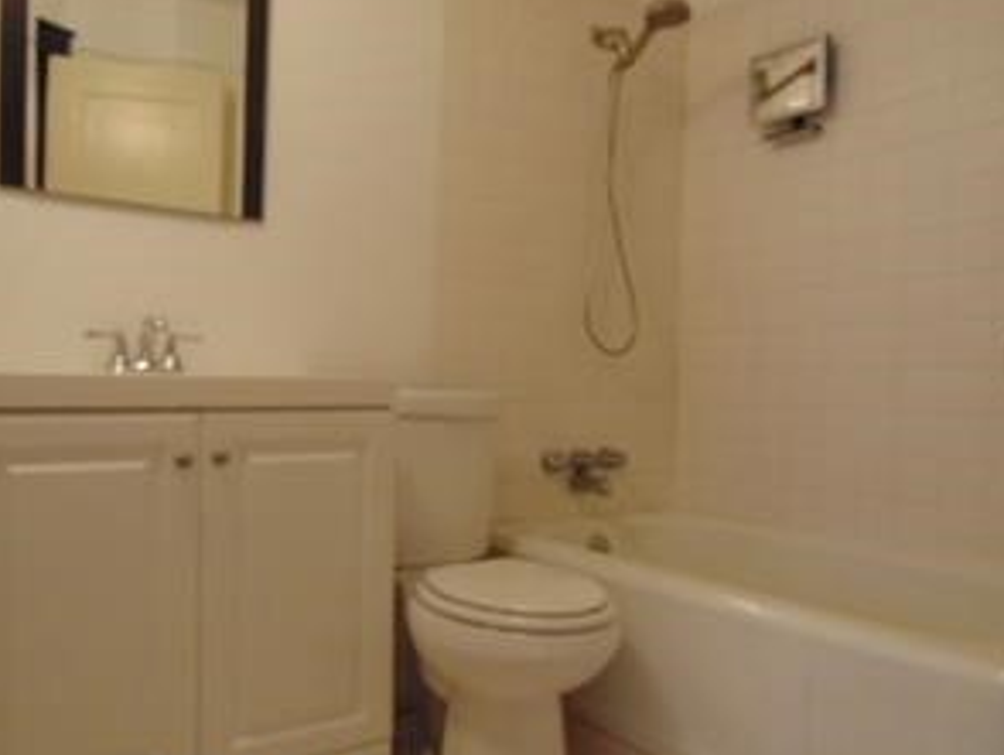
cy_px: 403
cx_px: 507
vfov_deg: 48.3
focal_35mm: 29
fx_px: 842
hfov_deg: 61.6
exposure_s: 1/30
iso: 400
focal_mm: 4.5
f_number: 3
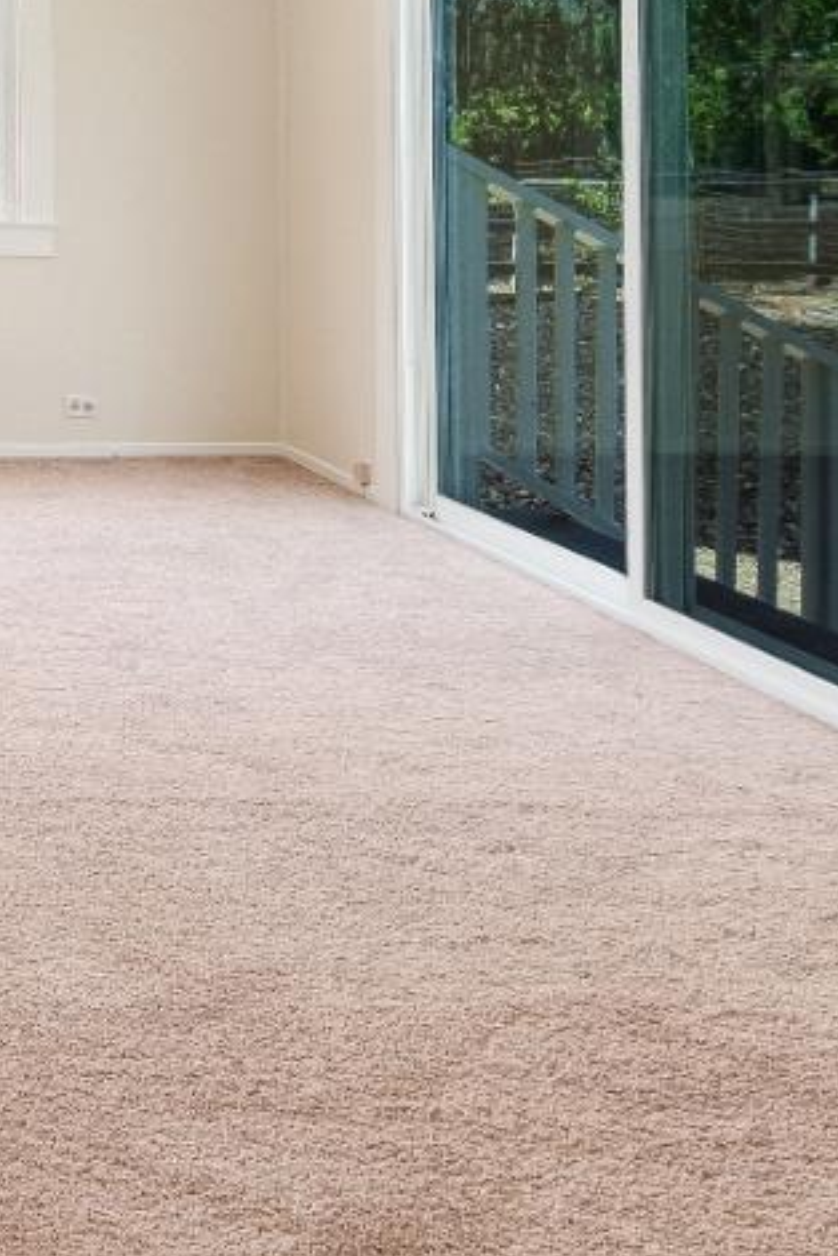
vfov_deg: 36.1
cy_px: 83
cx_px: -566
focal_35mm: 51
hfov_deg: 20.6
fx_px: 1781
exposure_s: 1/125
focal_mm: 16
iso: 400
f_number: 11
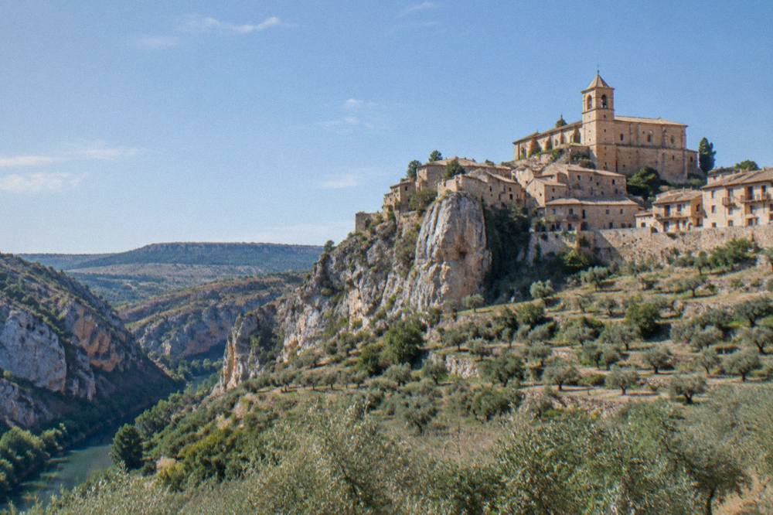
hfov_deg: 41.9
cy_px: 258
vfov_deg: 28.6
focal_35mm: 47
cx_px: 386
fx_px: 1009
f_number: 7.1
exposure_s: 1/640
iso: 500
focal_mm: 47
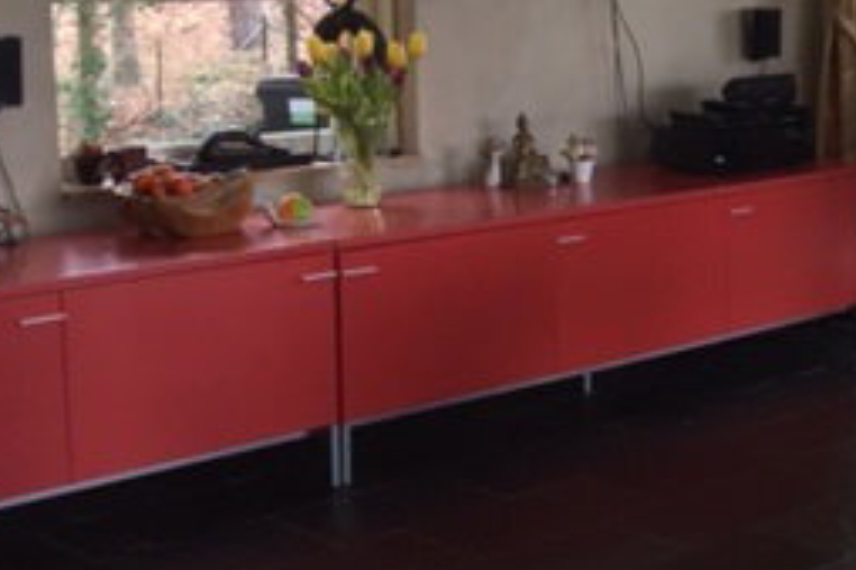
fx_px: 1806
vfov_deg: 17.8
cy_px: 155
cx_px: 1028
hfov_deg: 24.2
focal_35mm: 76
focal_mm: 4.15
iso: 50
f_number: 2.2
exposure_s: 1/33
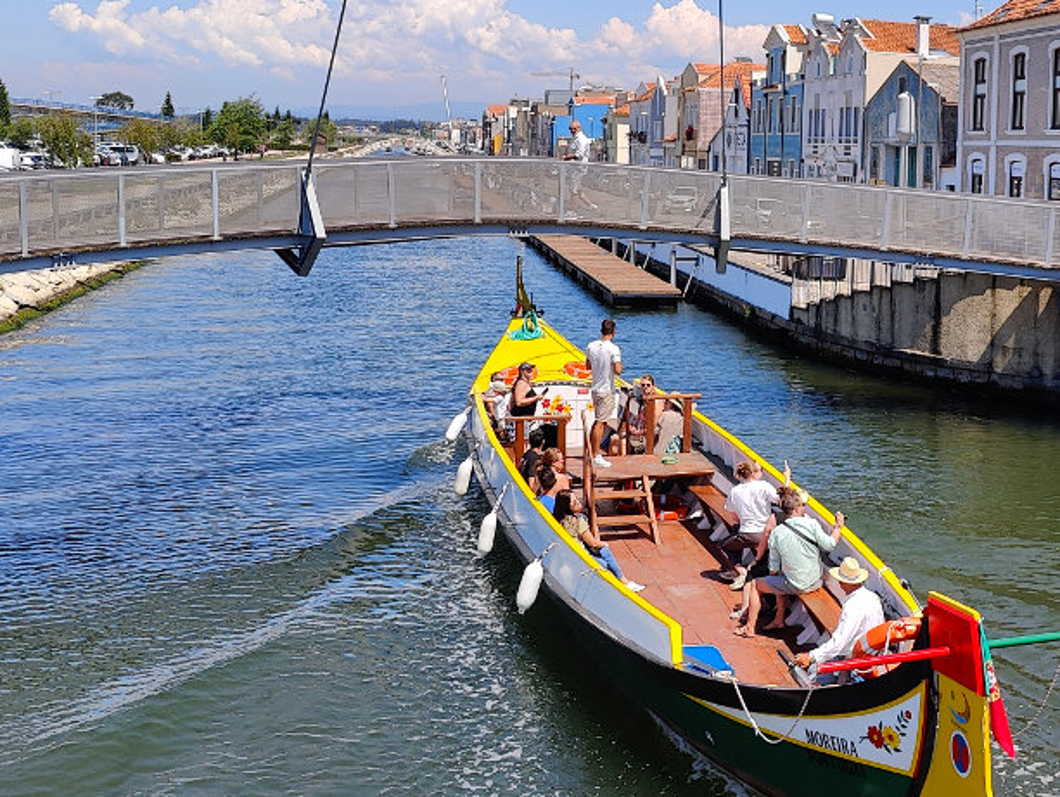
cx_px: 775
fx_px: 1379
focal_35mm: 45
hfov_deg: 41.0
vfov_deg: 31.7
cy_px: 209
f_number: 1.8
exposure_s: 1/2685
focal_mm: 6.06
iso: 64
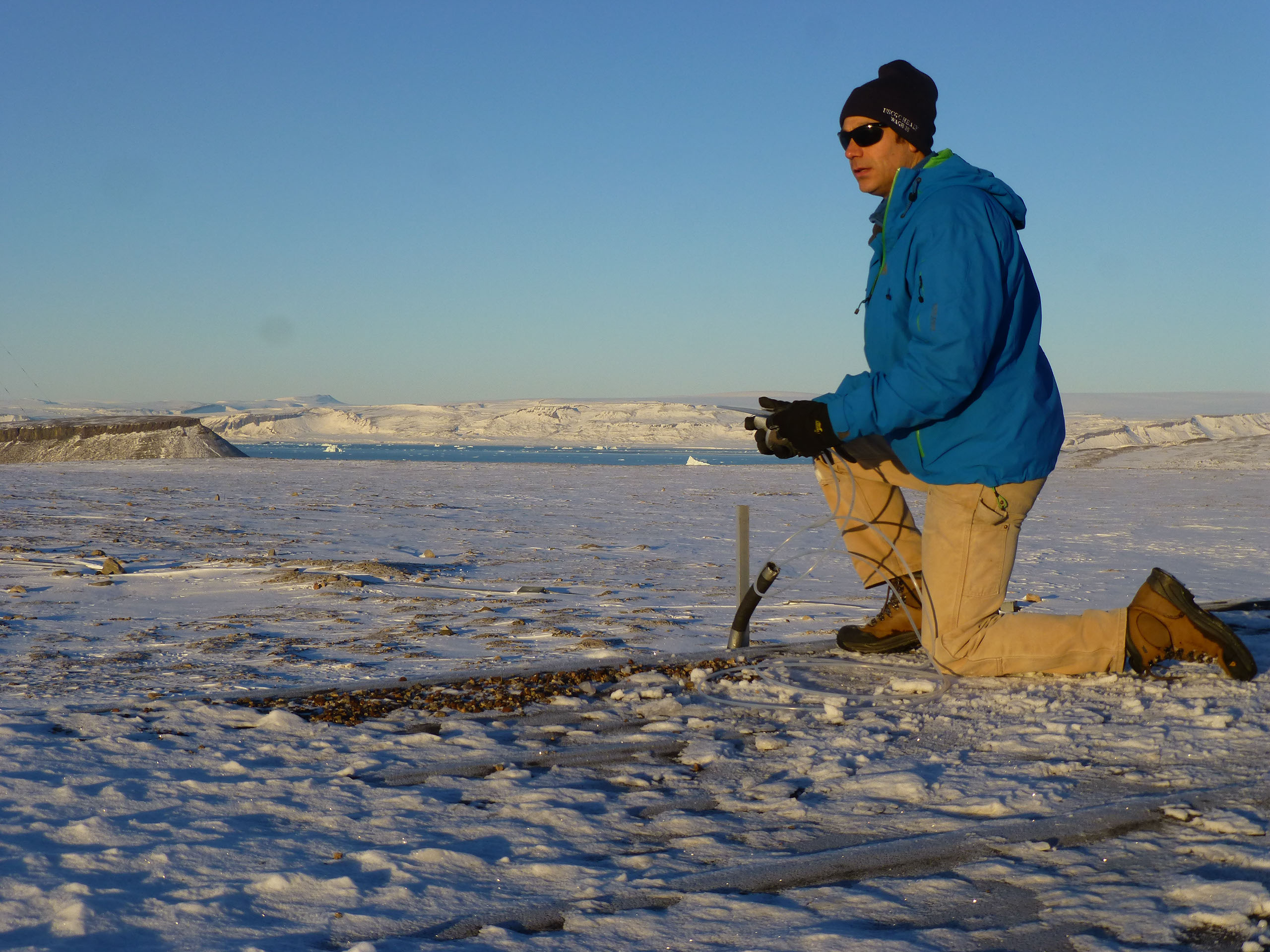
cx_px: 635
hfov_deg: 35.5
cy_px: 476
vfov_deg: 27.0
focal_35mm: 54
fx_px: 1981
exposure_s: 1/800
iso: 100
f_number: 4.6
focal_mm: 9.7
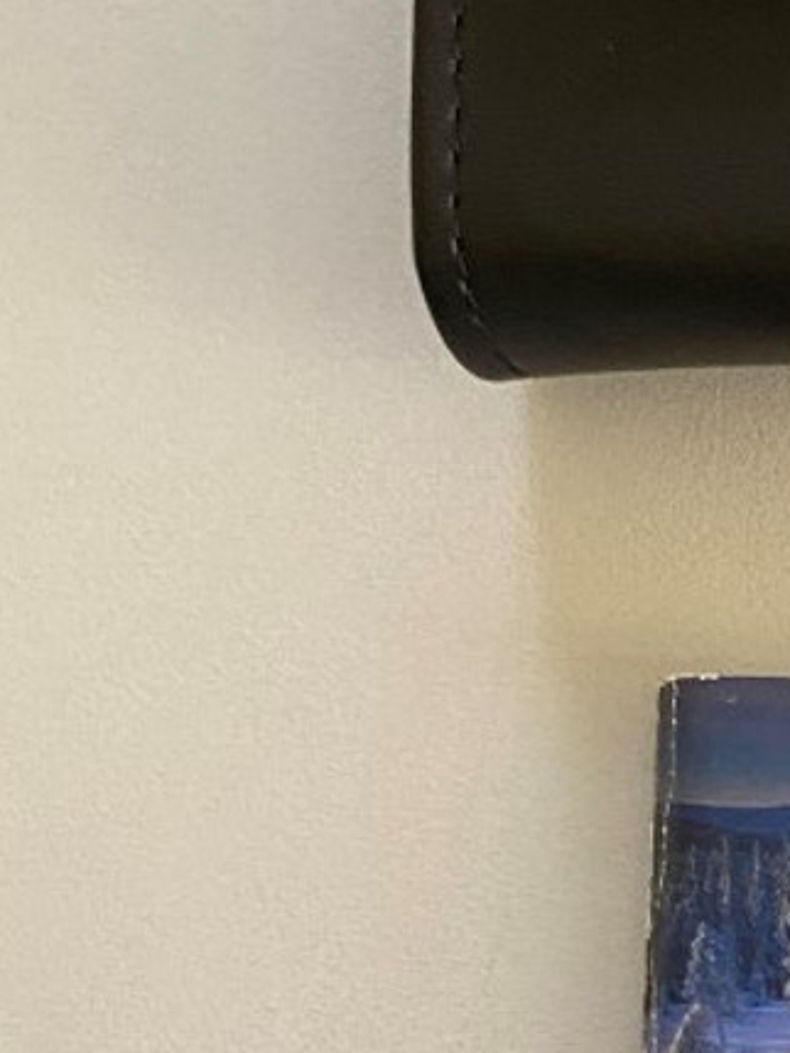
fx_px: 3437
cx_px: 1609
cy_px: 869
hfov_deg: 11.7
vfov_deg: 17.2
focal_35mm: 113
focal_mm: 4.25
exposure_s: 1/50
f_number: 1.8
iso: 160
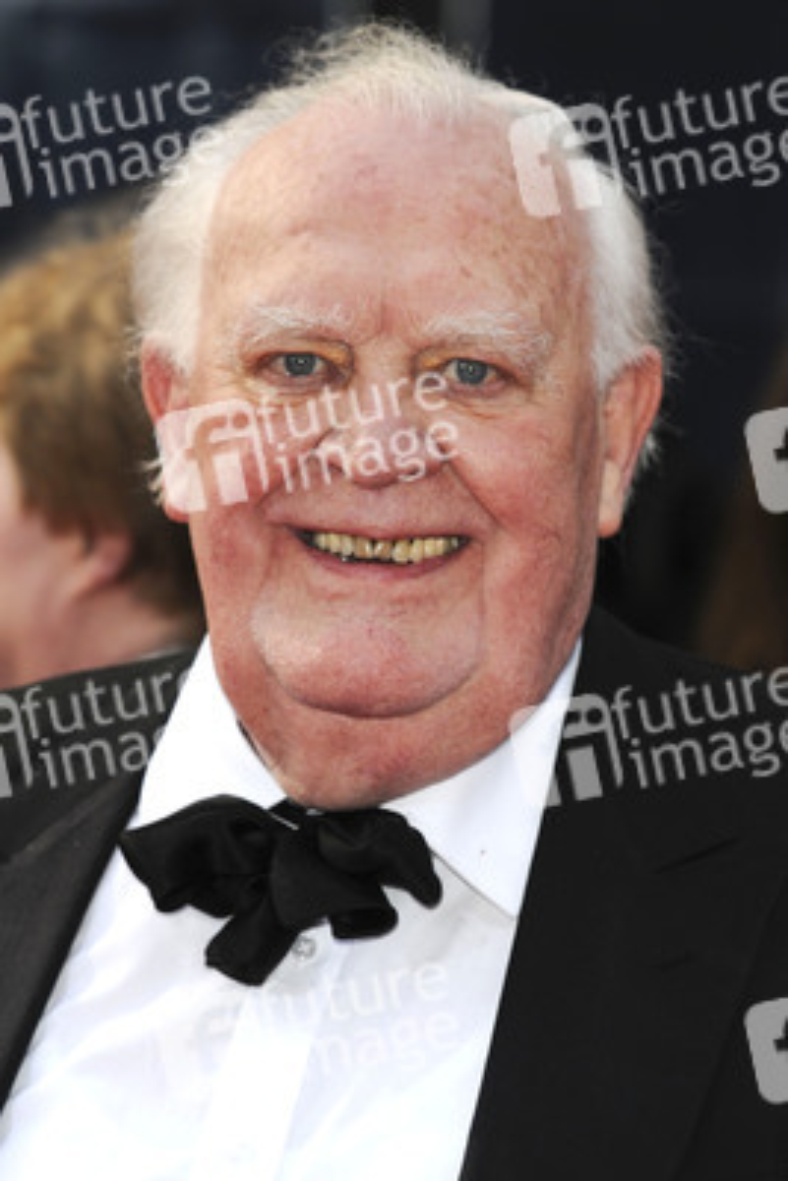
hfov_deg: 9.9
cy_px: 590
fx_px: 4527
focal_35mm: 138
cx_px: 394
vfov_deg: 14.9
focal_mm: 92
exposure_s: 1/200
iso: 320
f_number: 4.5
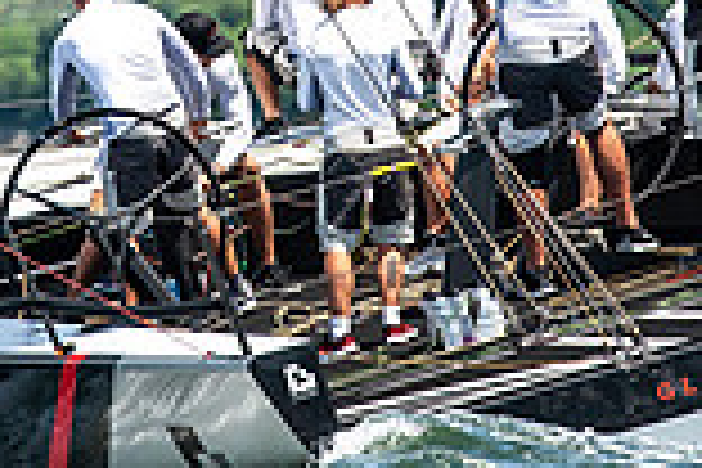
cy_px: -162
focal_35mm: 1118
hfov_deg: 1.8
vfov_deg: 1.2
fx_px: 21799
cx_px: 171
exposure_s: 1/1600
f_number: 5.6
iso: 250
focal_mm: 300
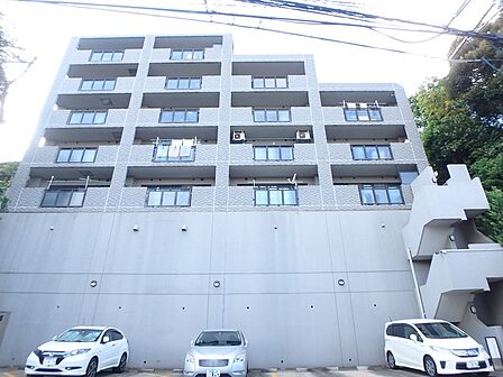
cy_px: 188
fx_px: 305
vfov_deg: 63.4
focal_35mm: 21
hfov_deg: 79.0
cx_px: 252
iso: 125
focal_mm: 3.7
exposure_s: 1/100
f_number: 3.5
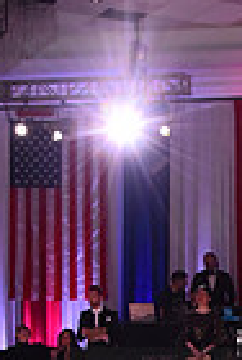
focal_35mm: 124
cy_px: 435
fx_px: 1244
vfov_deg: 15.8
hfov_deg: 10.5
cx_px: 421
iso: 2500
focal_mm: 30
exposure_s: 1/320
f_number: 7.1
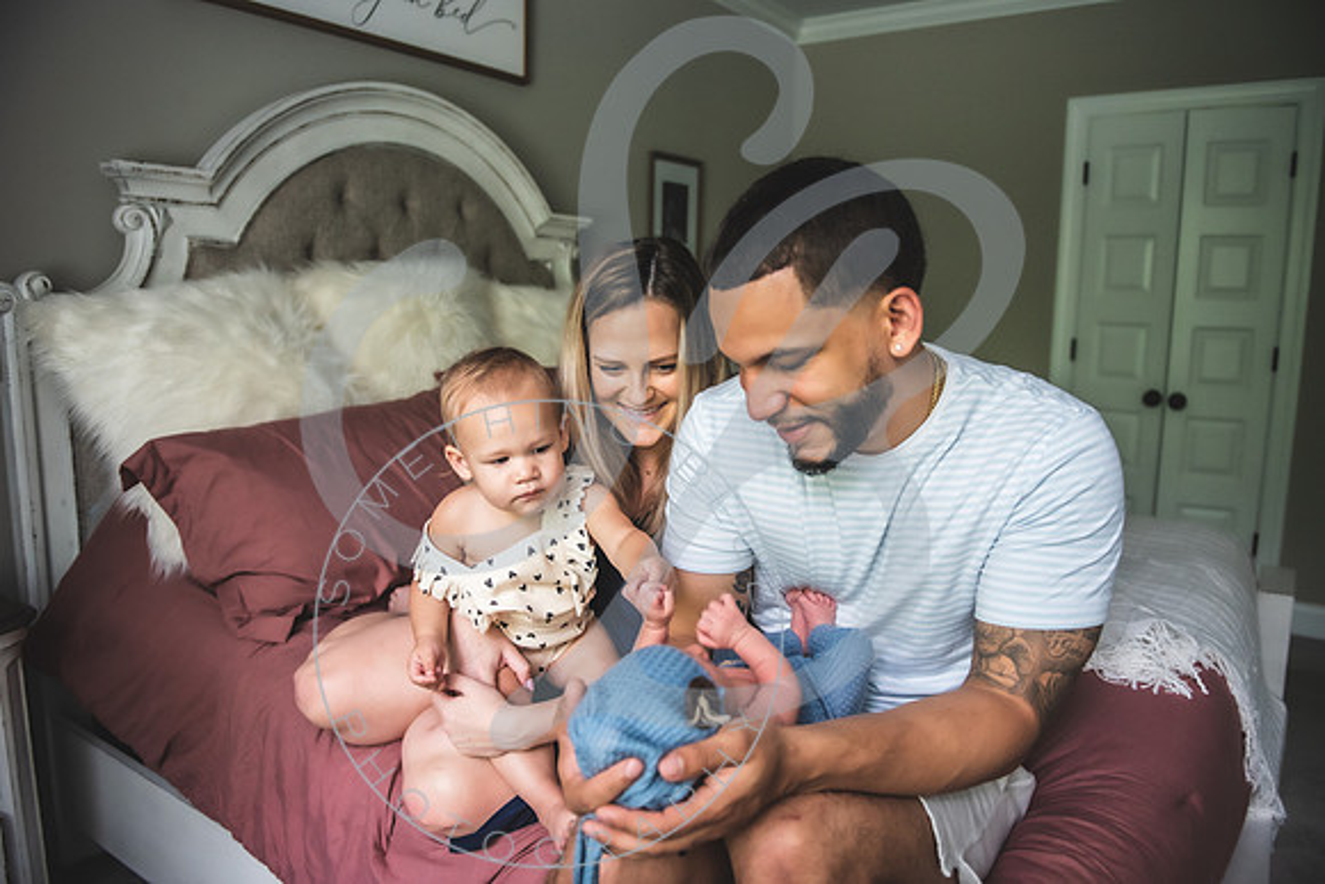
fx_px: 913
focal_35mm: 25
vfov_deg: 51.7
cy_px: 442
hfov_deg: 72.0
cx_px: 662
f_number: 2.8
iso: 1600
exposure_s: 1/125
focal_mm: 24
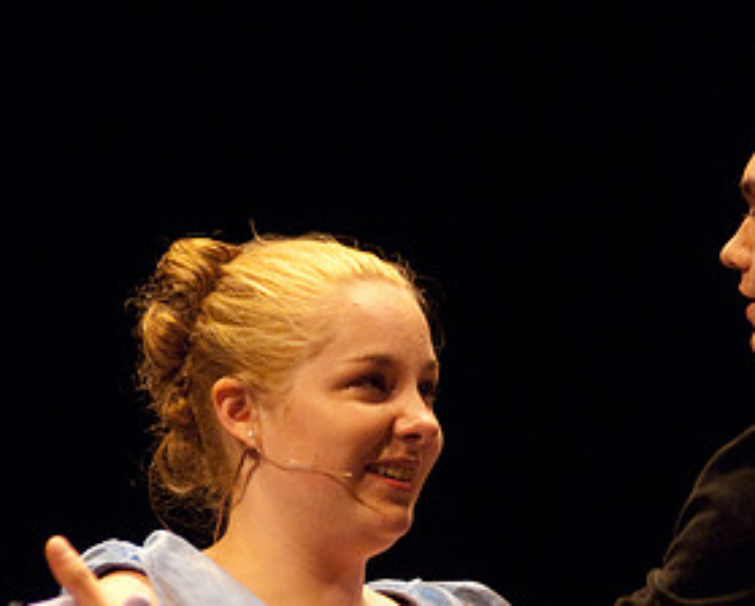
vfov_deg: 3.3
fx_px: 10472
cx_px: 663
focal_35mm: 468
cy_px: 482
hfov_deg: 4.1
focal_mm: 160
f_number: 2.8
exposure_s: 1/160
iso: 1250
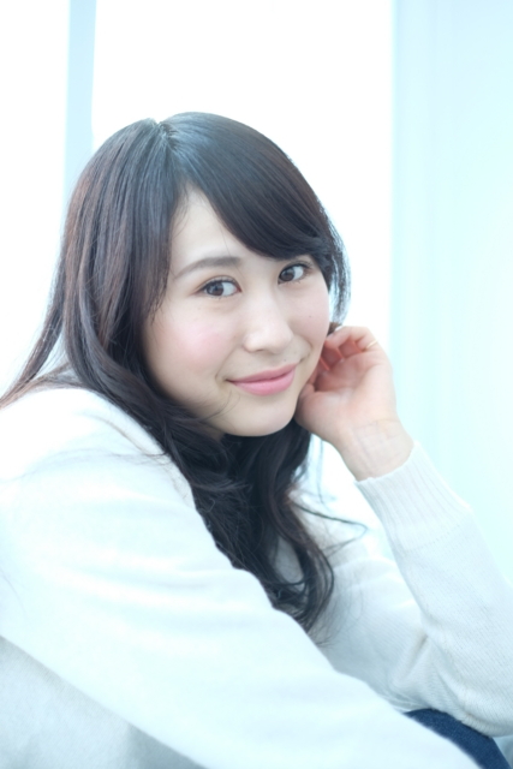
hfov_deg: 25.5
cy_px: 384
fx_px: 1132
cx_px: 256
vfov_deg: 37.5
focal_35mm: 53
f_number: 1.4
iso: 200
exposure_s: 1/85
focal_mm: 35
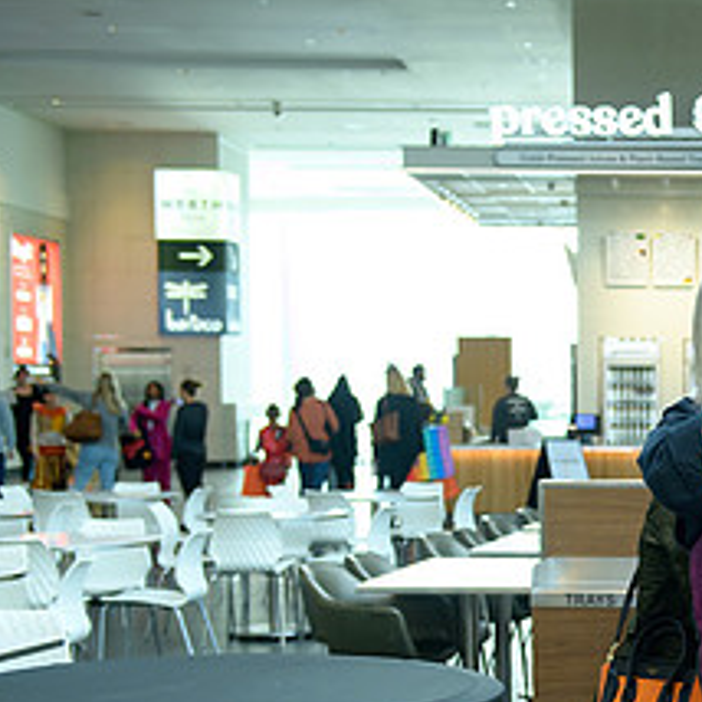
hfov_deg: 17.8
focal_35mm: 92
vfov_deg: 18.7
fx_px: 2111
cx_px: 886
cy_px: 546
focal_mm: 40
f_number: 3.5
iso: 1000
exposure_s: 1/200
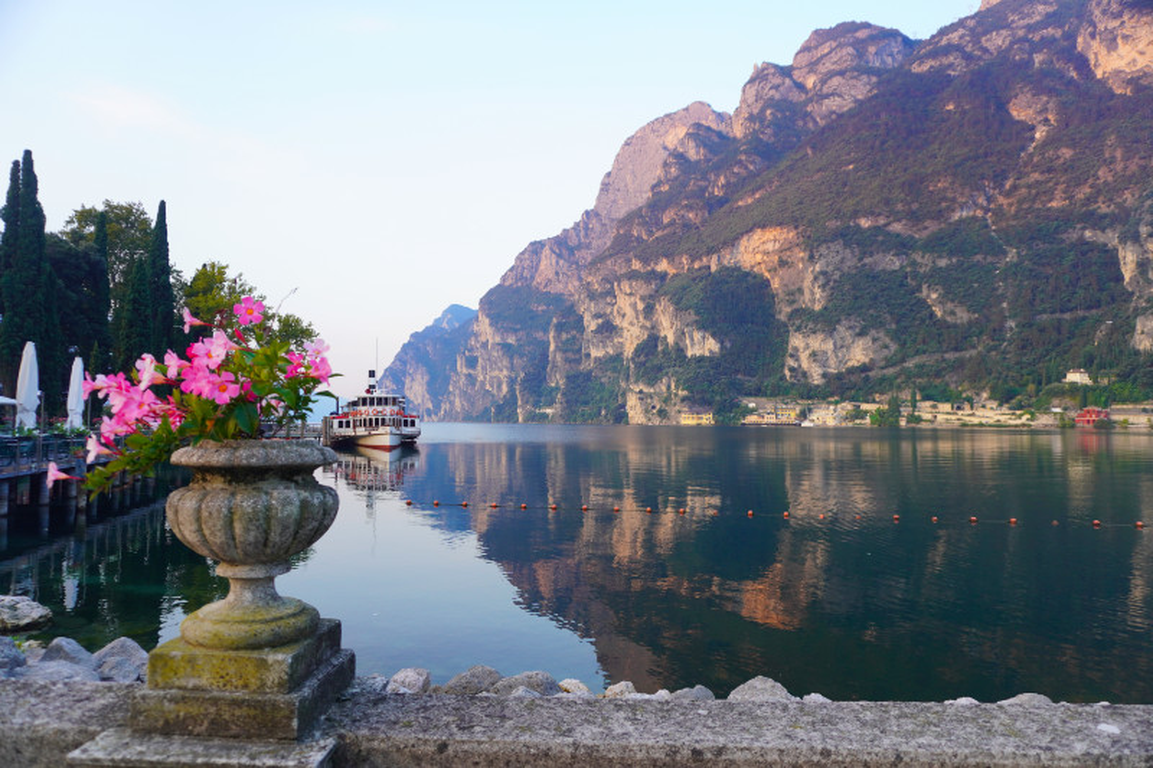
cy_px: 384
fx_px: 768
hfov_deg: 73.8
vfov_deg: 53.1
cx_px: 576
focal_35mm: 24
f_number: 4
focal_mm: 16
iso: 125
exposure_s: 1/60
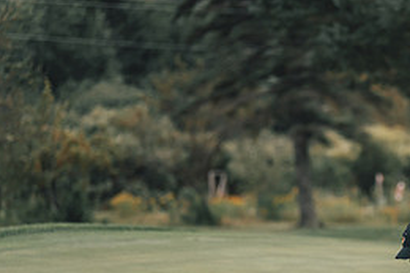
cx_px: 388
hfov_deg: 6.1
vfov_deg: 4.1
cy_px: 301
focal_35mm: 335
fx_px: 3813
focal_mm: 150
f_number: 2.8
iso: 800
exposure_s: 1/1250
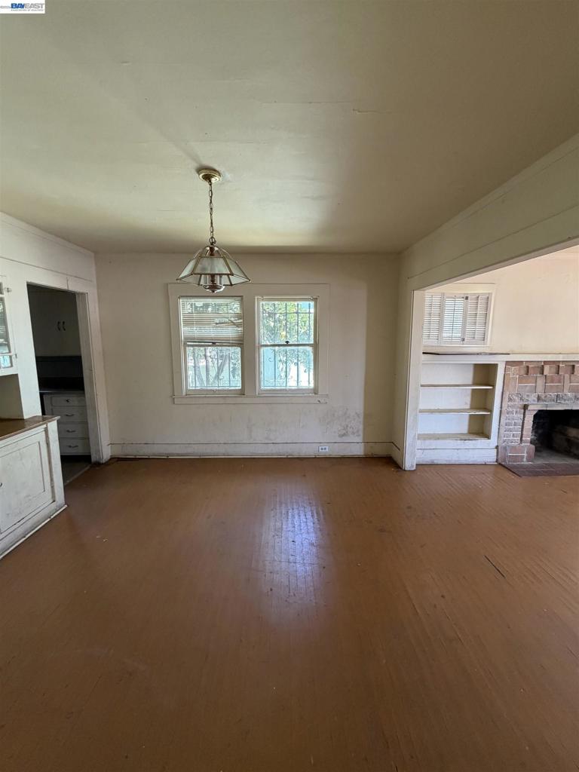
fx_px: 312
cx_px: 290
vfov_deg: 102.1
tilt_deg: -9.0
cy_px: 386
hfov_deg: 85.7
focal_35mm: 14
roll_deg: +0.6
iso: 320
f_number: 2.2
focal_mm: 2.22
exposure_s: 1/81
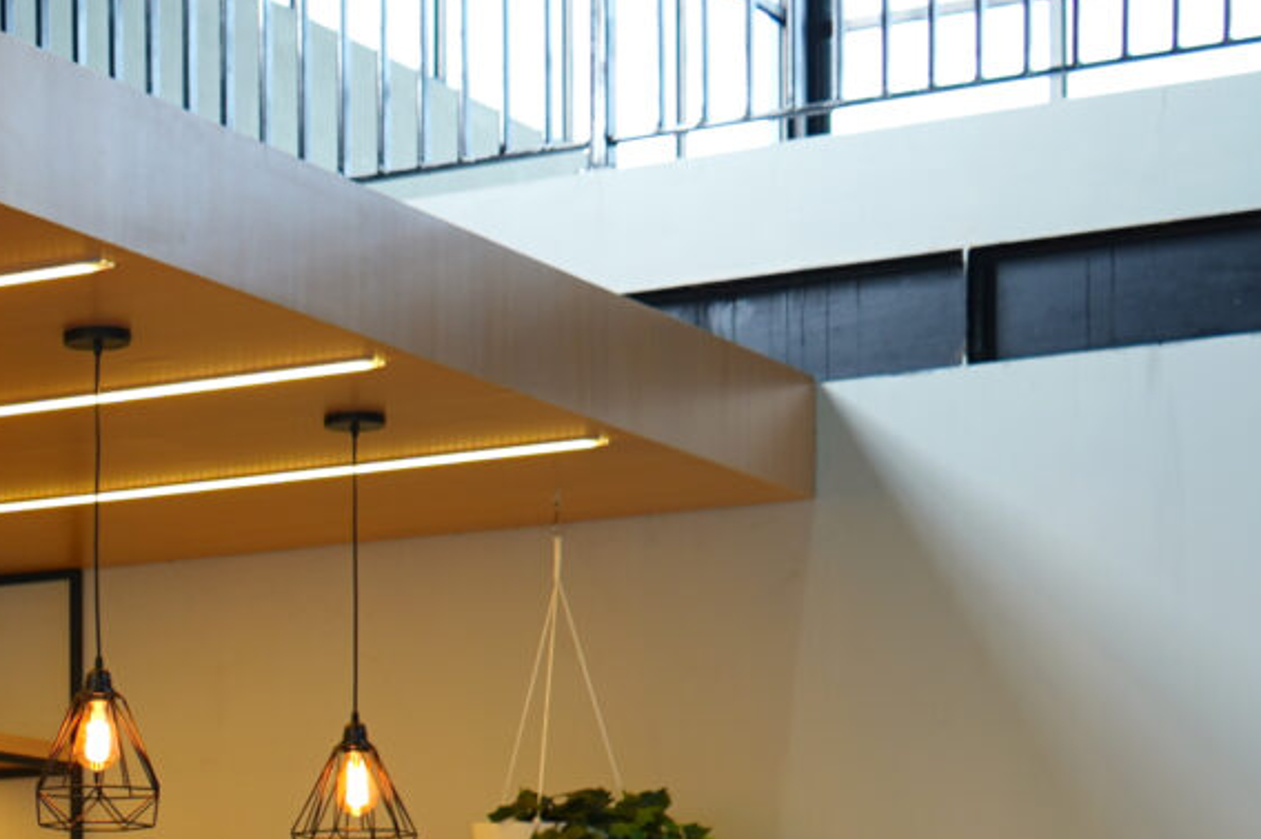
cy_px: 1151
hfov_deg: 19.2
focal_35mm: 101
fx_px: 3536
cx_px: -209
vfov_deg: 13.0
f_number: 3.5
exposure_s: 1/13
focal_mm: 28
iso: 80
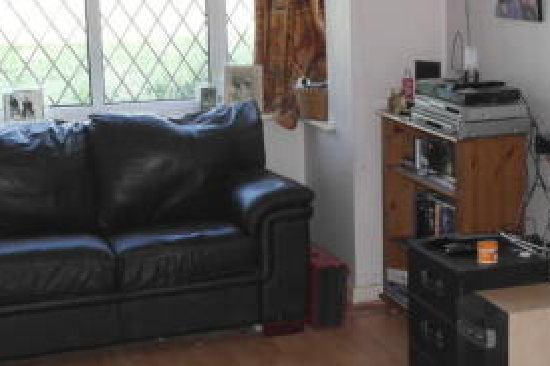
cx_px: 416
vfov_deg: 18.9
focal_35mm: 72
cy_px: 132
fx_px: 1100
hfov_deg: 27.7
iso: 800
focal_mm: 20
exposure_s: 1/40
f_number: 9
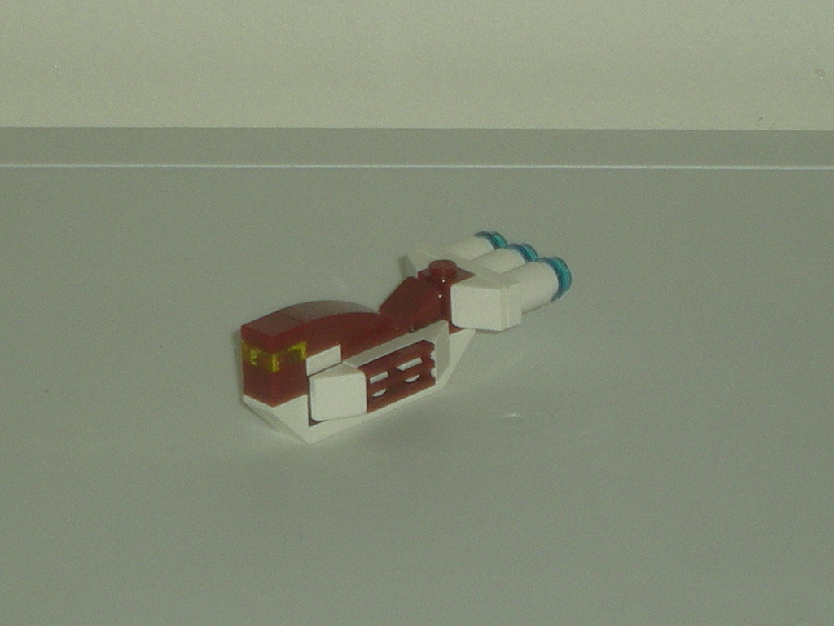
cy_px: 313
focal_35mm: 74
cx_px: 417
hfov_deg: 26.3
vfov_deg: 19.9
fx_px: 1783
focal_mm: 12.3
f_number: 4.6
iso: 50
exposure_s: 1/120
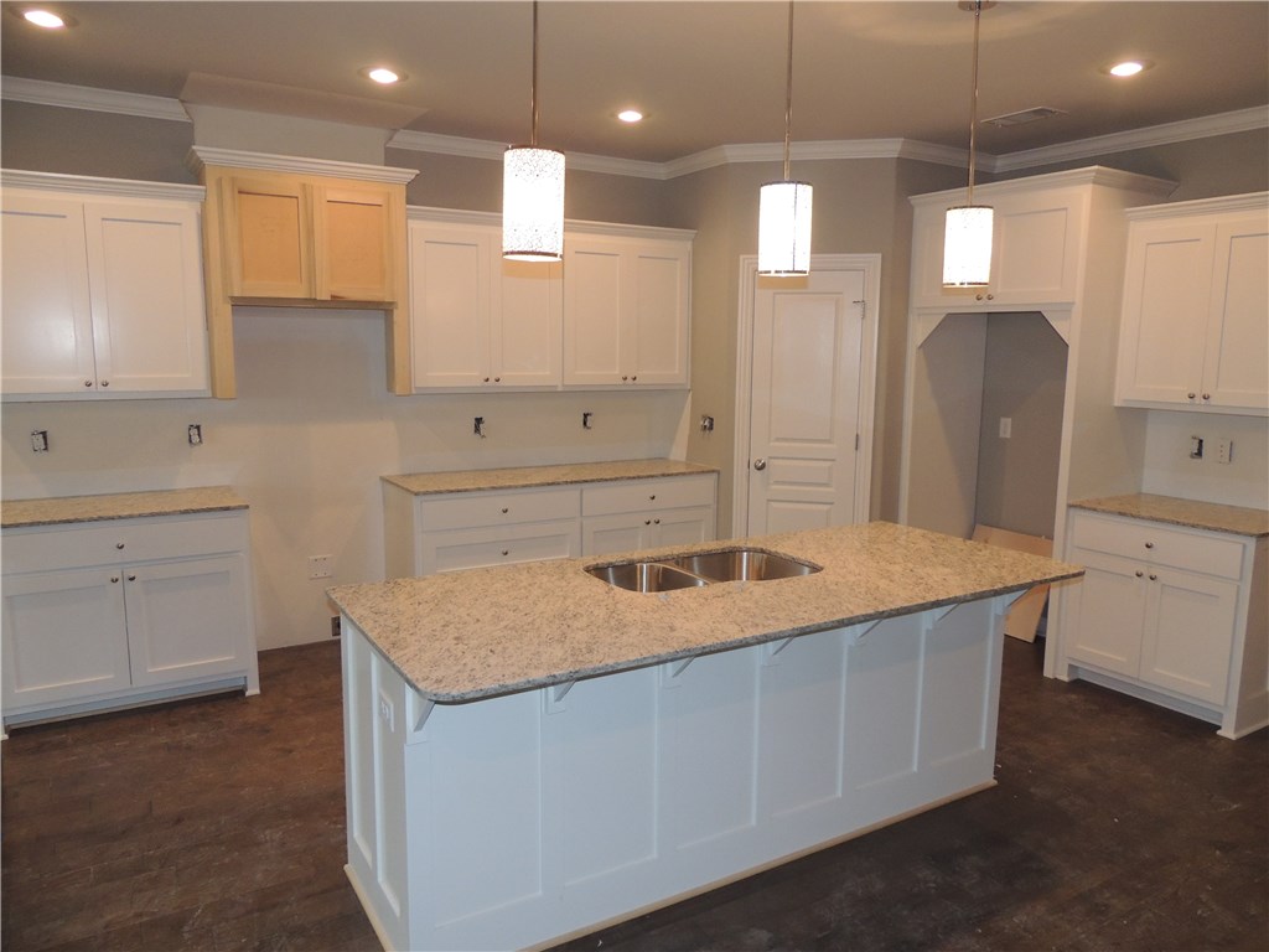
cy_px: 476
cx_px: 634
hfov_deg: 71.6
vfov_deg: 56.8
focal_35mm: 24
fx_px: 880
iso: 360
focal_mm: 4.3
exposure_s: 1/40
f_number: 3
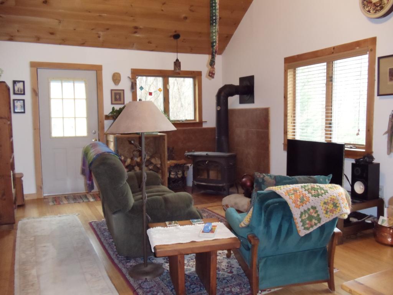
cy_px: 148
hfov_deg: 42.9
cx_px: 196
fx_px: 500
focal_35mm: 44
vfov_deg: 32.9
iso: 400
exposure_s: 1/30
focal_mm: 6
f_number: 3.5
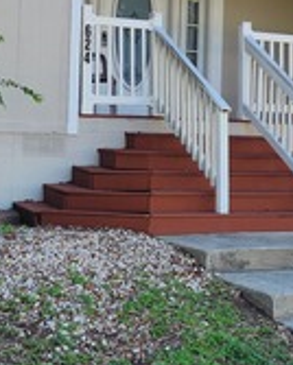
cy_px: 79
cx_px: 199
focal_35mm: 86
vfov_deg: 21.9
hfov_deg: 17.8
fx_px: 931
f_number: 1.8
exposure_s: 1/205
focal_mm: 6.4
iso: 12
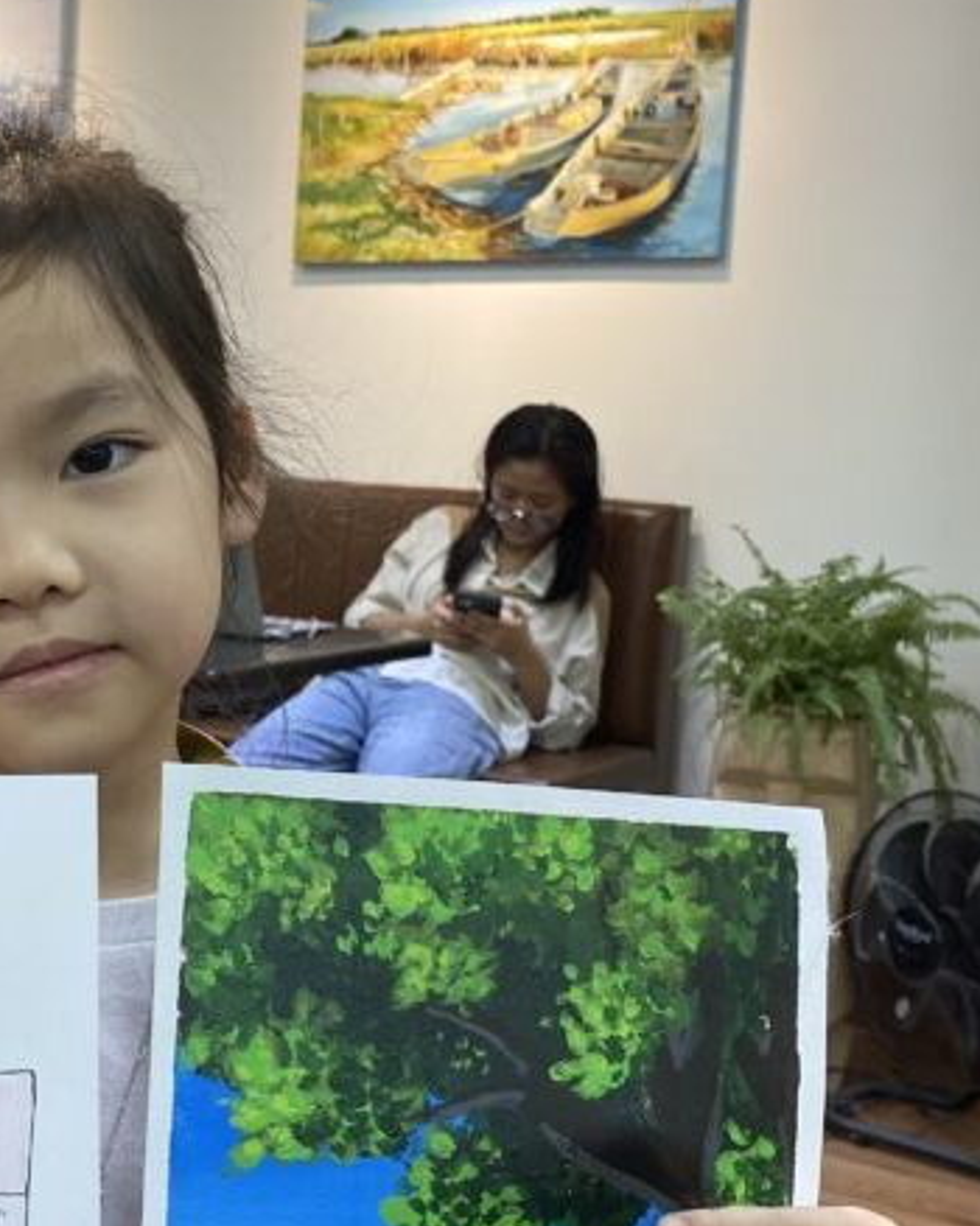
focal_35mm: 58
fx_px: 2104
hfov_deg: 25.2
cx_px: 39
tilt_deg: -7.4
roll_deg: -2.4
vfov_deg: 32.5
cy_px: 686
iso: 100
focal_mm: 4.25
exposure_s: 1/100
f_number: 1.8
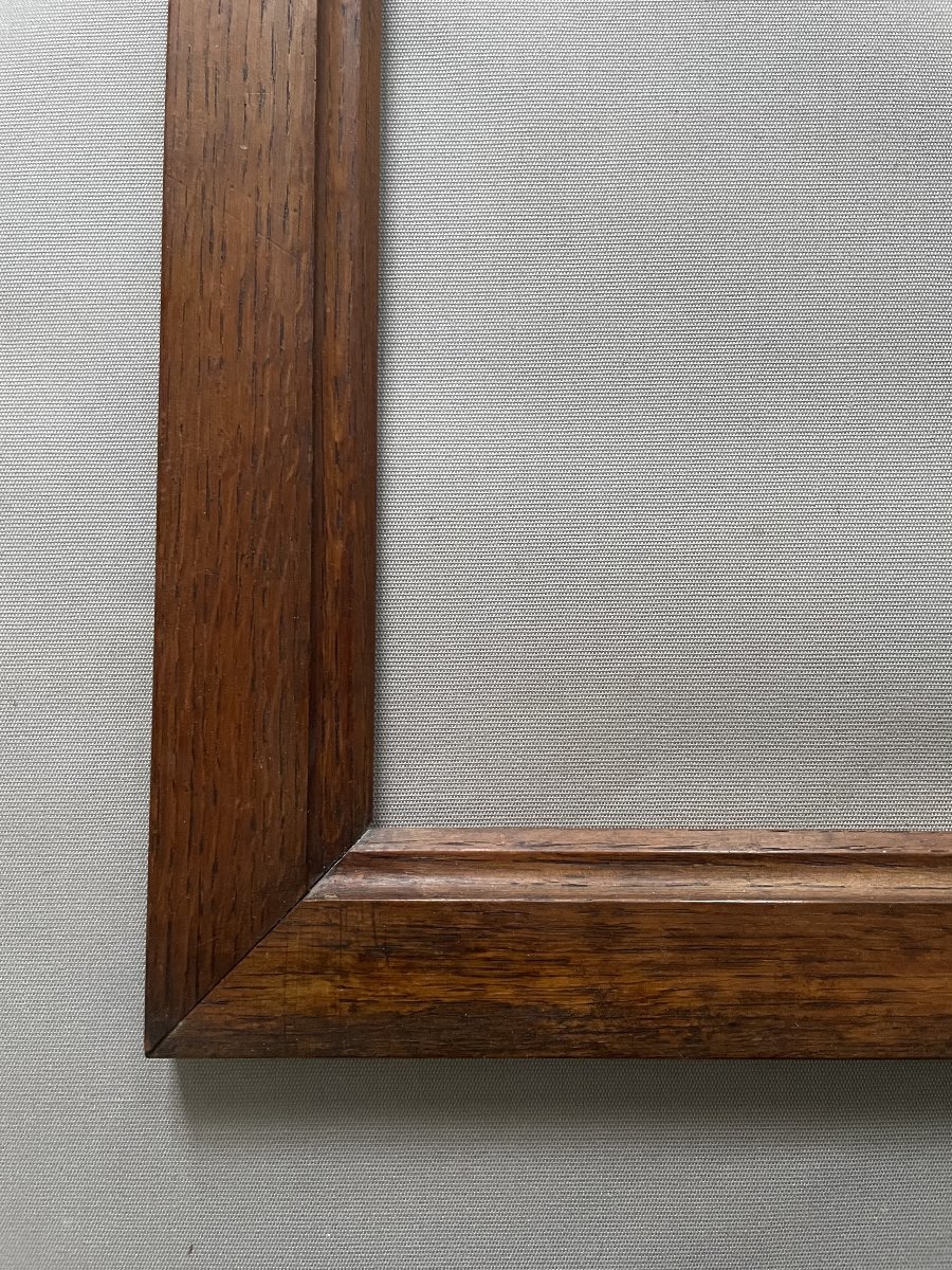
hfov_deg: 53.1
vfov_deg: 67.3
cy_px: 635
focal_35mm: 26
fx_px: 953
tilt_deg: -87.5
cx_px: 476
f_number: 1.6
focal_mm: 4.2
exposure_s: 1/56
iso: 500
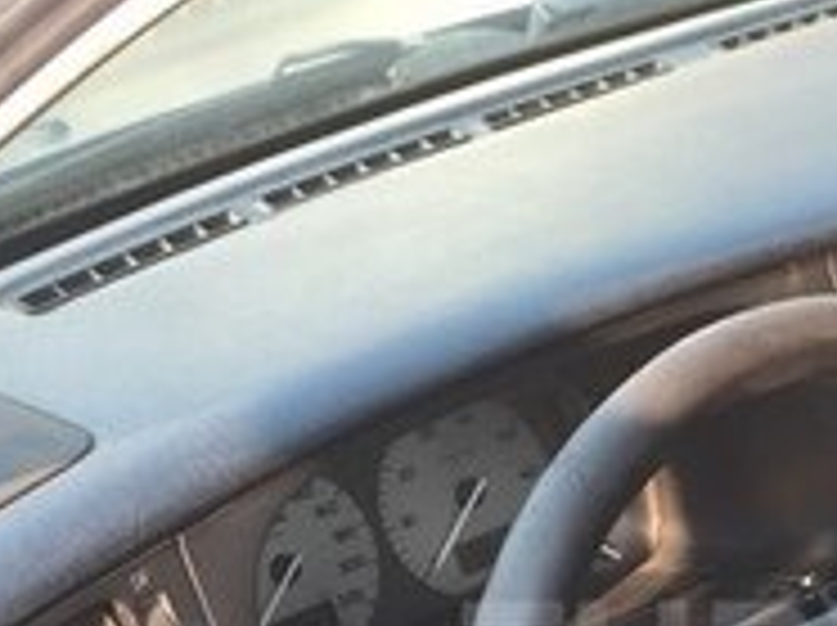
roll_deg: -1.1
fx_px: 2487
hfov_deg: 18.4
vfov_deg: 14.1
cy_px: 669
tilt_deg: -29.8
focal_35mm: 103
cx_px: 922
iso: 50
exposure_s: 1/100
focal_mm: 4.15
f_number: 2.2
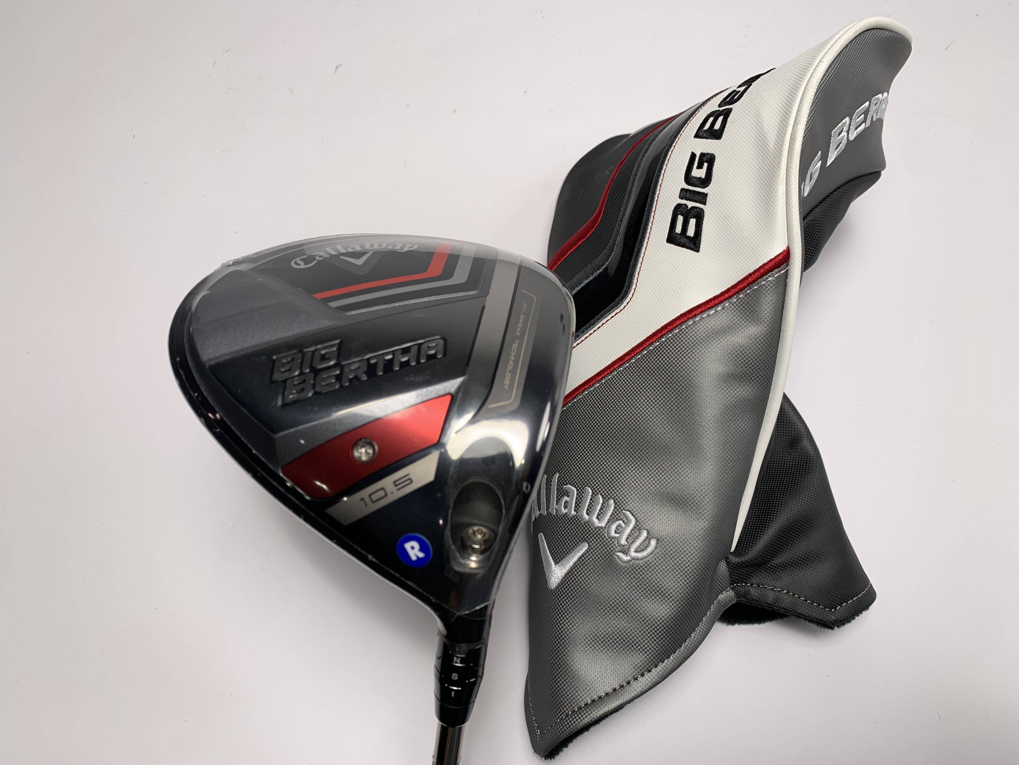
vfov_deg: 53.1
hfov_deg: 67.3
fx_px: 765
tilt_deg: -62.1
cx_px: 510
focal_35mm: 26
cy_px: 382
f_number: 1.8
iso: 25
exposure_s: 1/257
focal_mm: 4.25
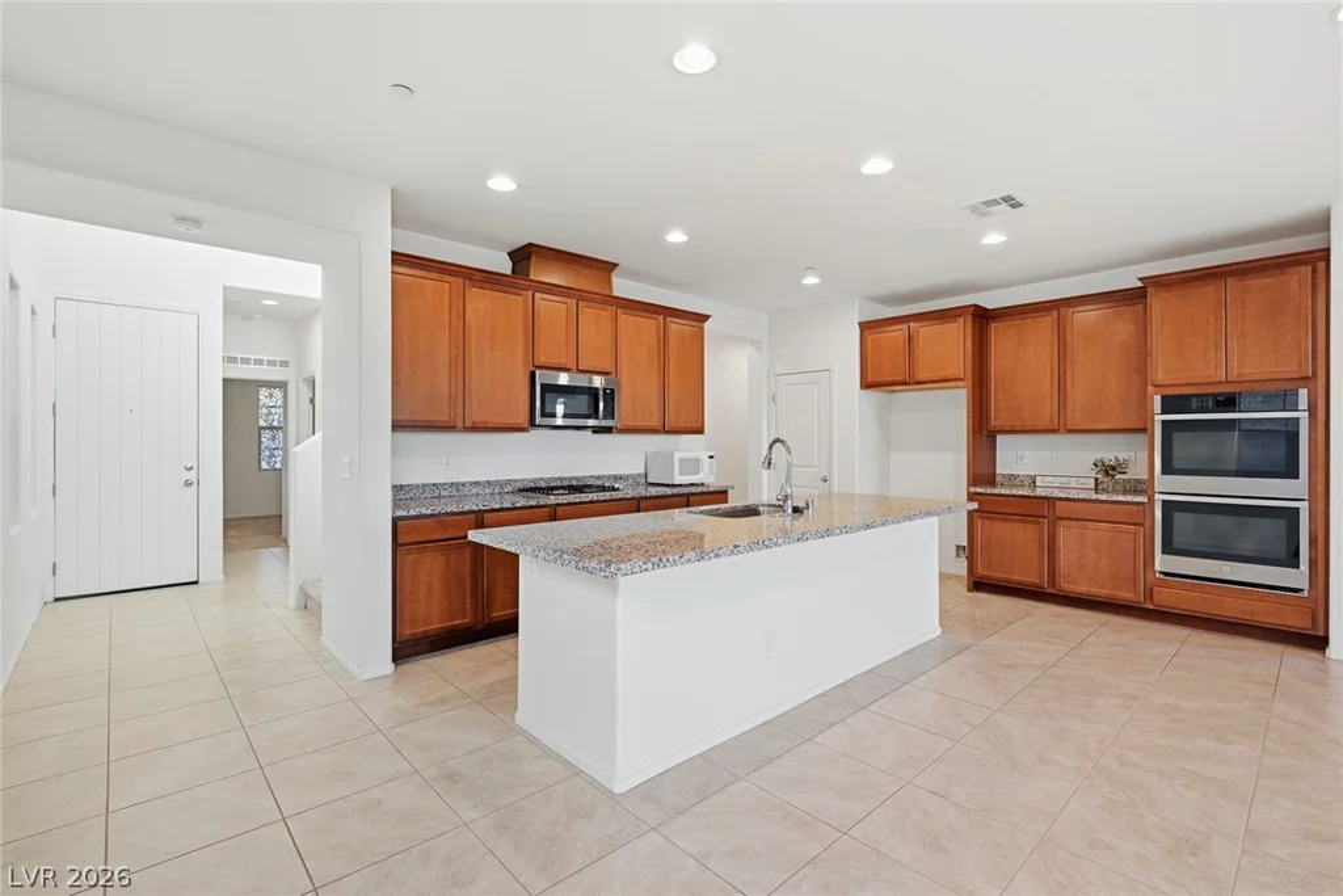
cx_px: 672
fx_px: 597
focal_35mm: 16
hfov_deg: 96.7
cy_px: 448
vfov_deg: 73.8
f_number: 10
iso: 500
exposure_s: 1/100
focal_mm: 16
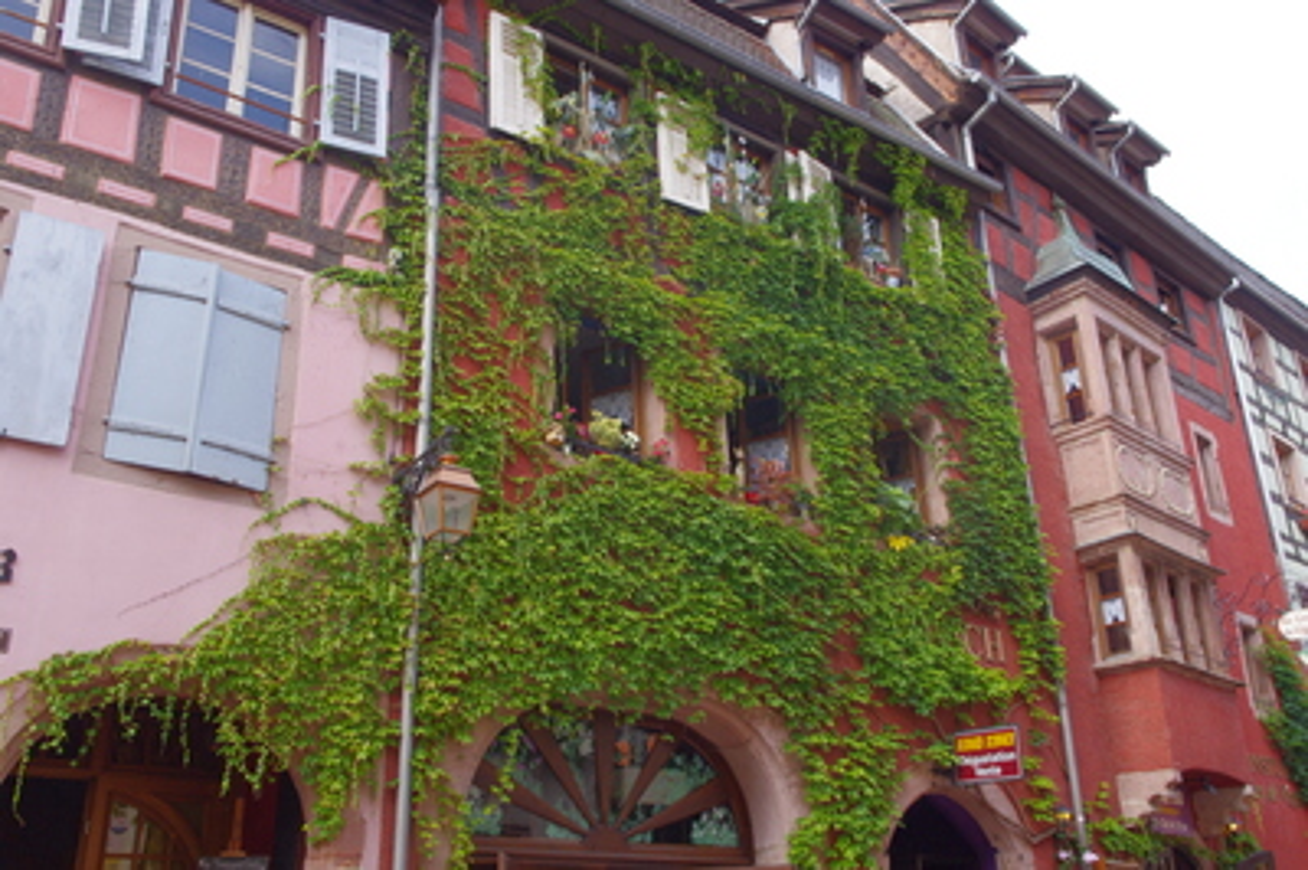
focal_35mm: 34
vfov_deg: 38.8
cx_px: 654
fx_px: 1234
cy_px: 435
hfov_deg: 55.8
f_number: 11
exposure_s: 1/50
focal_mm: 23.13
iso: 400
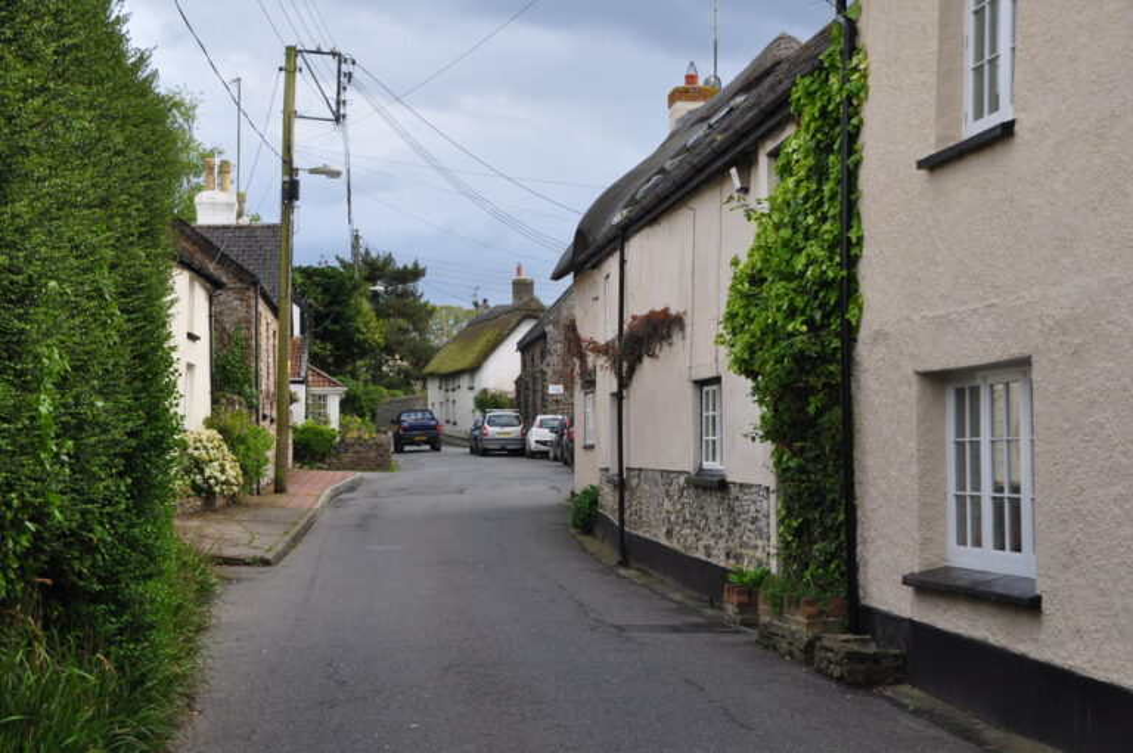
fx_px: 1980
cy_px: 376
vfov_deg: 21.5
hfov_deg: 31.9
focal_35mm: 63
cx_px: 566
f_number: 8
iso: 320
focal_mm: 42
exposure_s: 1/60
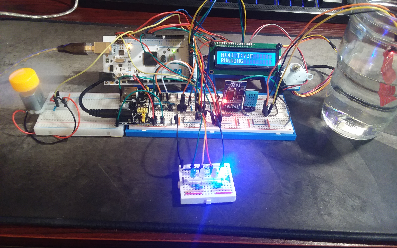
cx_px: 201
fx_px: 314
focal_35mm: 29
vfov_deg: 43.1
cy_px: 112
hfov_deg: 64.6
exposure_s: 1/15
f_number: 1.9
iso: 200
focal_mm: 2.91
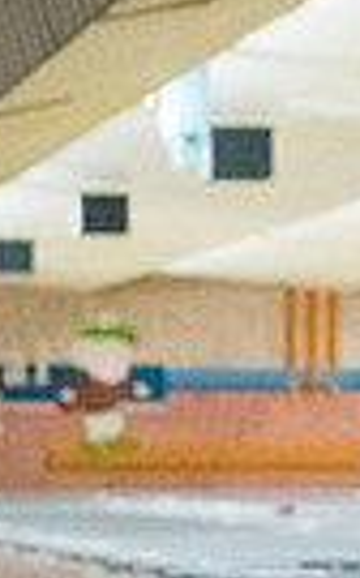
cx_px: 1174
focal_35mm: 342
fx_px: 5386
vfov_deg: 6.1
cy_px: 383
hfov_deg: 3.7
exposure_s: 1/1000
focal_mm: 78
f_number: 4
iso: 10000
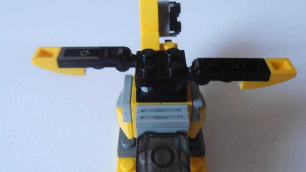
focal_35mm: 43
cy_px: 107
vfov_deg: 27.6
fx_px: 349
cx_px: 160
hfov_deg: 47.3
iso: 125
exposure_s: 1/5
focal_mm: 6.61
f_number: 3.9
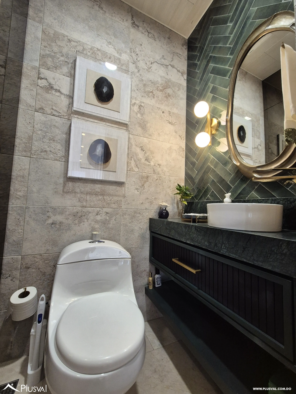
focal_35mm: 13
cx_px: 148
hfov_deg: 89.9
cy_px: 197
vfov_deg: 106.2
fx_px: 148
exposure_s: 1/60
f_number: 2.2
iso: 320
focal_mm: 2.2
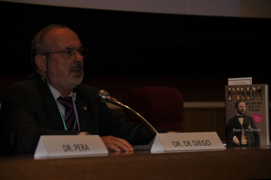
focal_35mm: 168
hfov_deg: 12.2
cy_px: 90
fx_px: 1263
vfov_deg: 8.1
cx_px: 136
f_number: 5.3
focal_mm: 112
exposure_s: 1/60
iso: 200
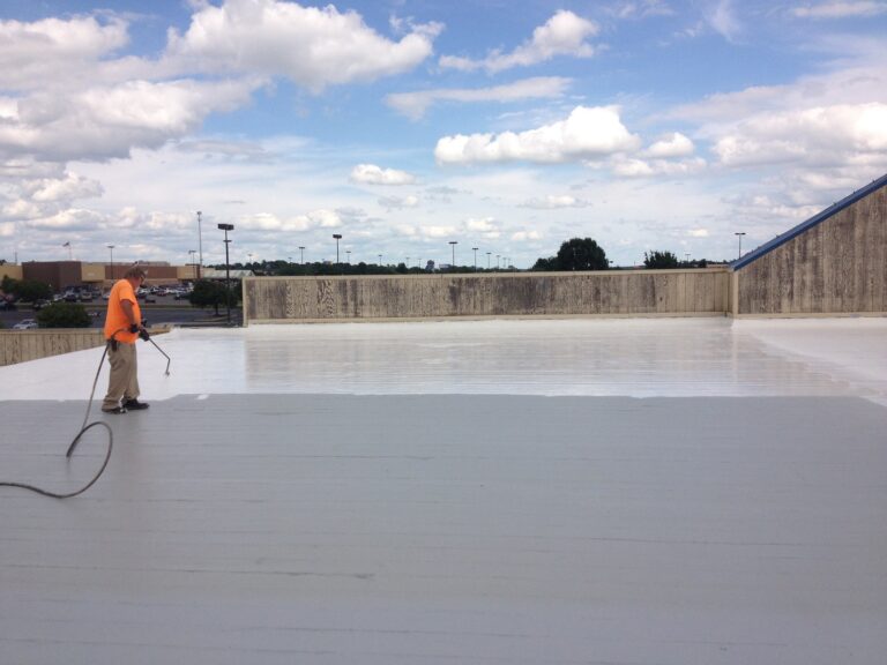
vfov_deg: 40.7
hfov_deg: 52.6
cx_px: 444
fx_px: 897
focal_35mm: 35
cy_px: 332
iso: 50
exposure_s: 1/2045
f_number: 2.4
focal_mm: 4.28
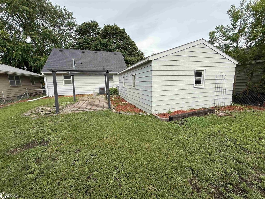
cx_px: 132
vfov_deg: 85.7
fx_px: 107
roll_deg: +1.8
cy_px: 100
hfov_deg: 102.1
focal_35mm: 14
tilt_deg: -7.7
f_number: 2.2
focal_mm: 2.22
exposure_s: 1/734
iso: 50
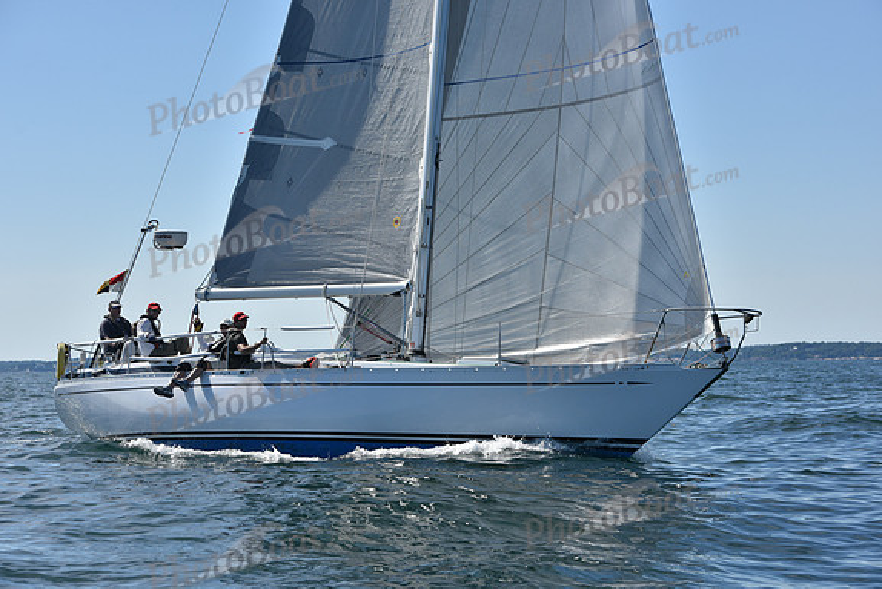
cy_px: 296
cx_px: 444
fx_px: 2352
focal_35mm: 96
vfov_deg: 14.3
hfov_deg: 21.2
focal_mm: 95
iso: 250
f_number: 7.1
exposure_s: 1/1600
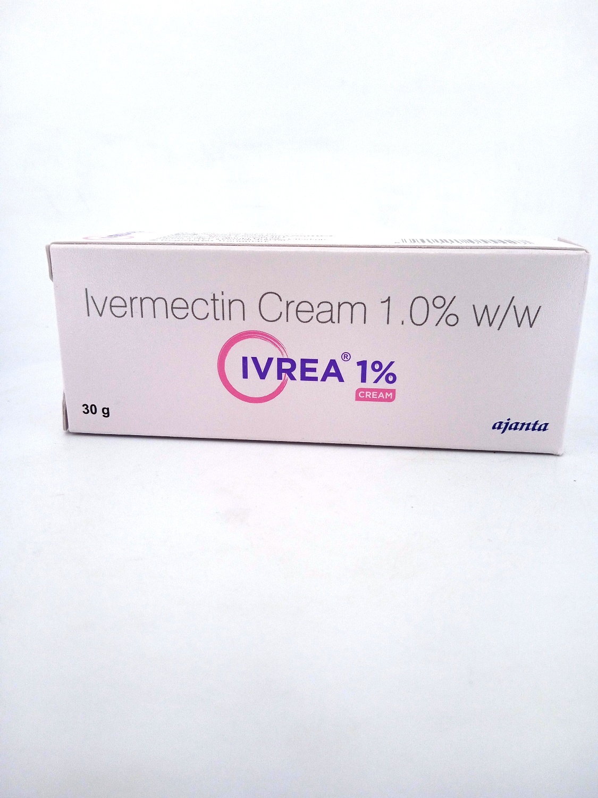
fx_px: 645
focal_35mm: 28
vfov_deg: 63.4
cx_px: 299
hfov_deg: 49.7
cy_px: 399
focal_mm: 3.43
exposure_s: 1/276
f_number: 2.2
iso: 100
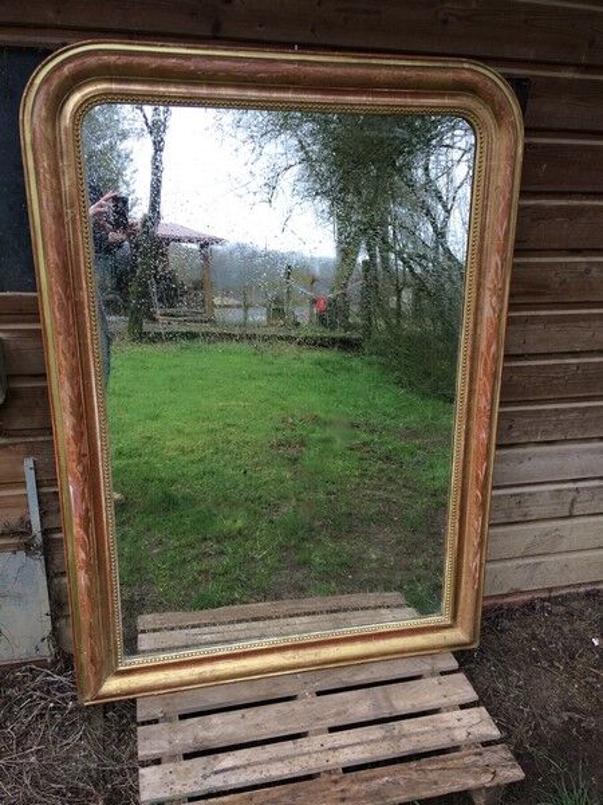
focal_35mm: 29
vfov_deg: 61.7
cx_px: 302
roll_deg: -3.3
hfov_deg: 48.2
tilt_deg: -27.8
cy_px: 402
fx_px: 674
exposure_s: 1/103
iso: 32
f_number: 2.2
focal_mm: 4.15
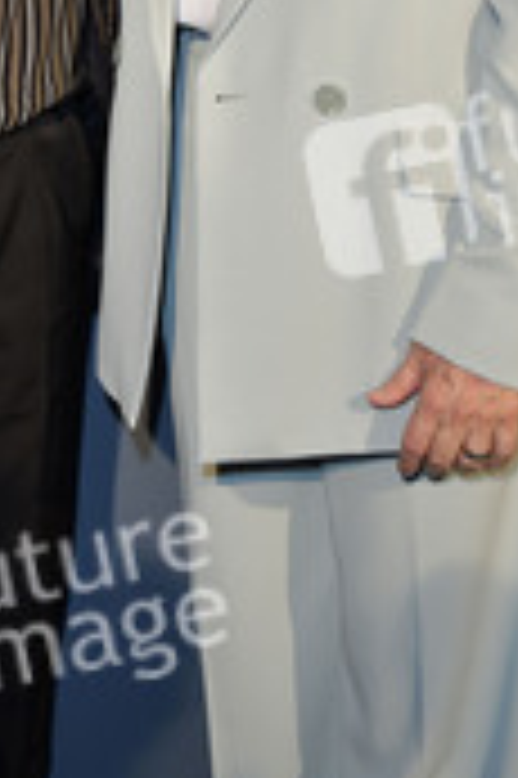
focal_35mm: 104
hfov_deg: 13.1
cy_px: -54
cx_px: 126
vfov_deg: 19.0
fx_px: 2249
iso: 1250
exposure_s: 1/200
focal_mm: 45
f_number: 5.6
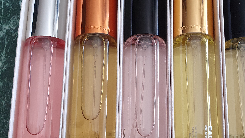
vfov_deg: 27.5
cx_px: 161
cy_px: 96
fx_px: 279
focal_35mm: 43
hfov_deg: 46.7
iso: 200
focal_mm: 4.32
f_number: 2.4
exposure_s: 1/100
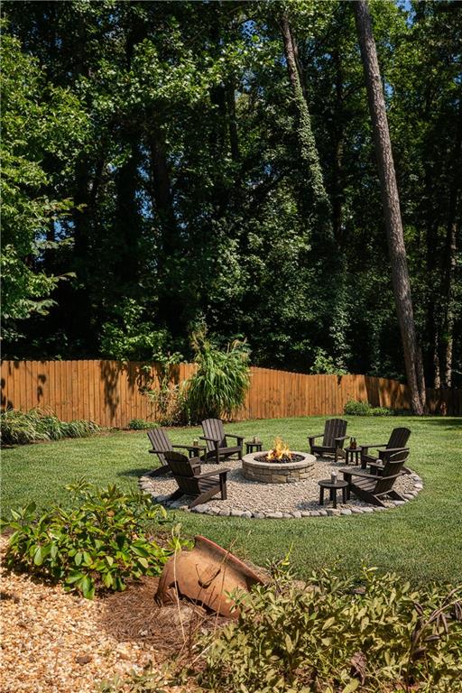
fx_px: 577
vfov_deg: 61.9
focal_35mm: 30
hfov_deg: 43.6
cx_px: 231
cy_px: 346
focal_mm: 20
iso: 500
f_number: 22
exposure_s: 1/160
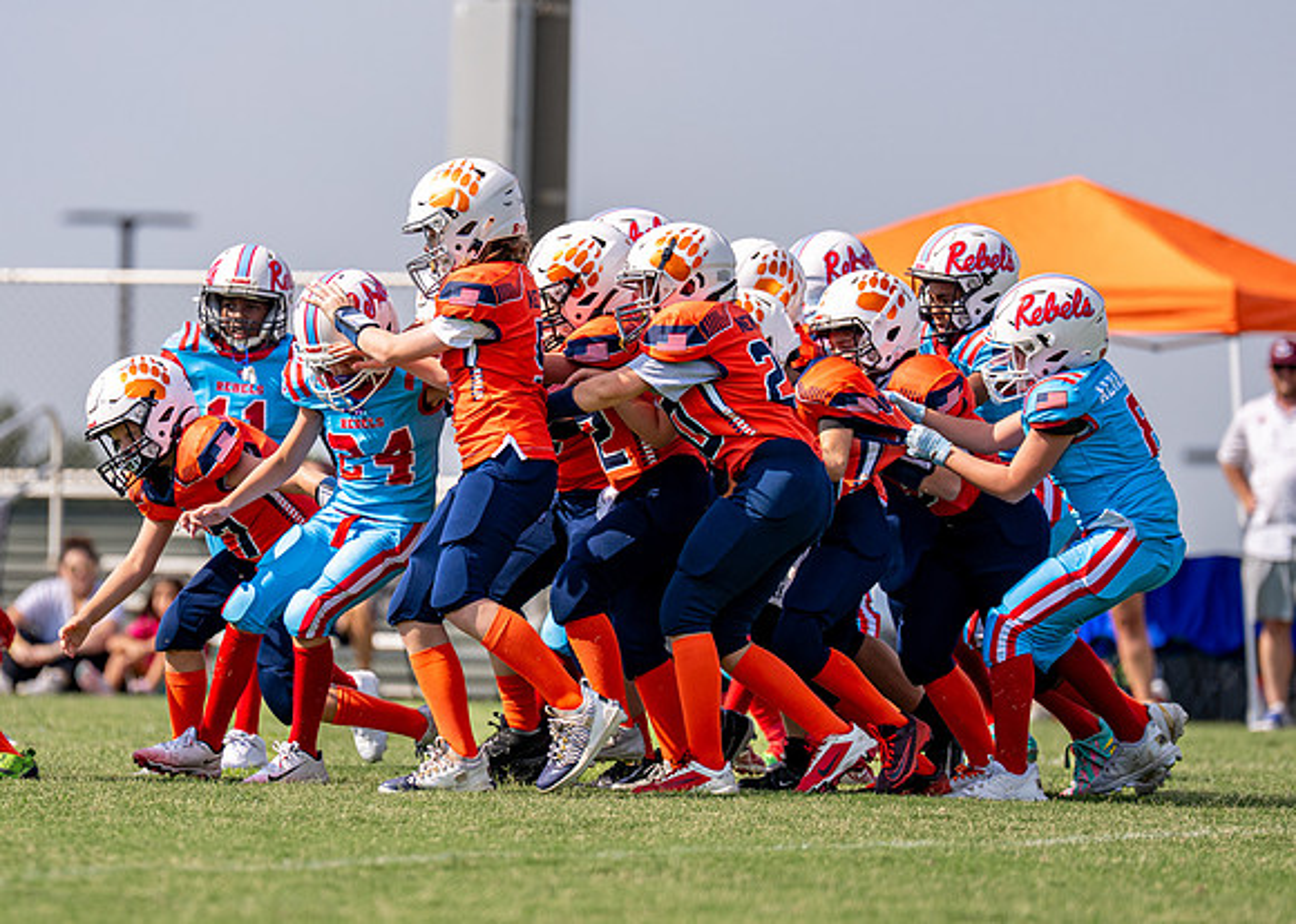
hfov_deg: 5.8
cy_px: 446
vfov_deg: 4.2
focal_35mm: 345
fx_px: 12712
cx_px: 513
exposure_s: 1/3200
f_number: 2.8
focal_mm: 200
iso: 125
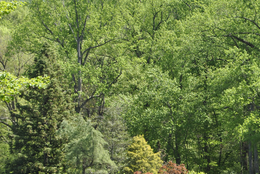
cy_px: 156
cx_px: 241
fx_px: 1186
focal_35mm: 164
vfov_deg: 8.4
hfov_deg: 12.4
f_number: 8
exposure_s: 1/100
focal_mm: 55
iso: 100
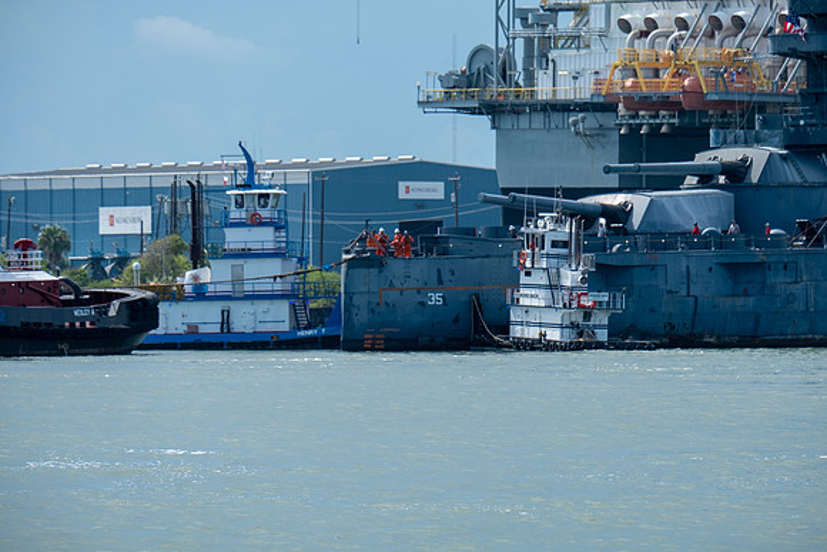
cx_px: 414
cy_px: 276
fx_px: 6893
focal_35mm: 300
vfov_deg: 4.6
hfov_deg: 6.9
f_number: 7.1
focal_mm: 200
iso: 200
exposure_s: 1/350
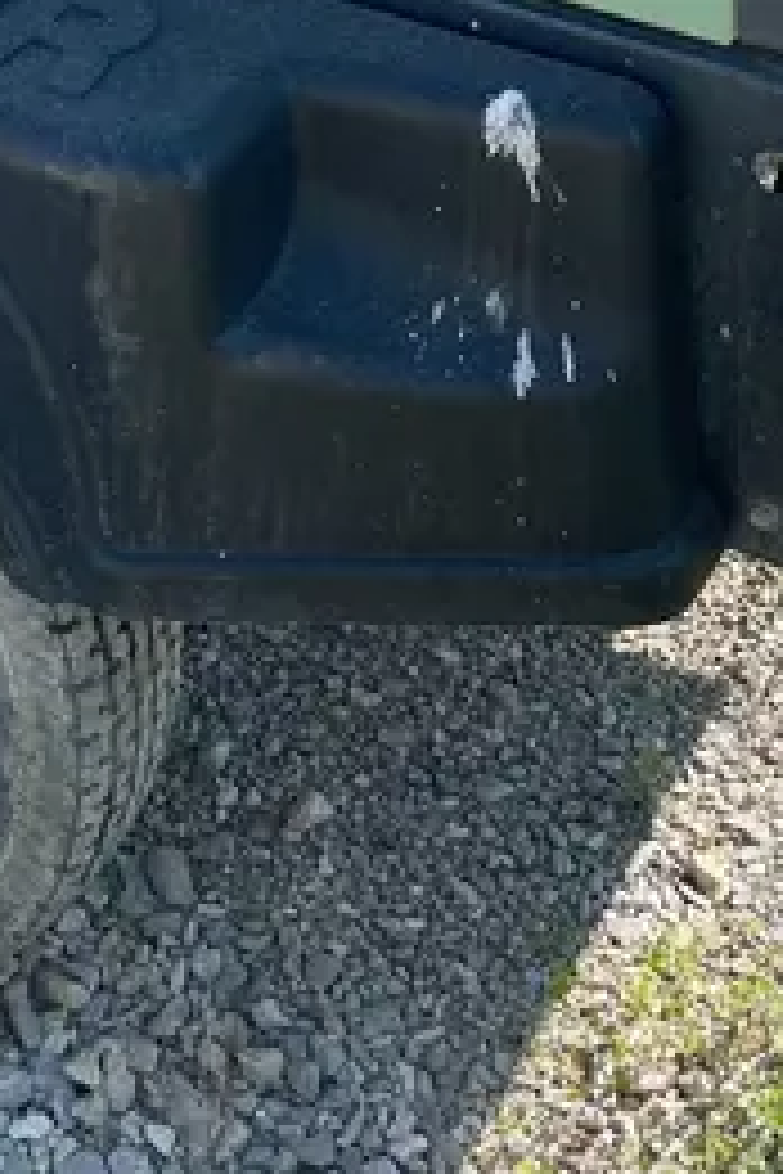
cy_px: -358
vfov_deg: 23.5
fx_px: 2479
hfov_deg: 17.9
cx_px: 292
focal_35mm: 76
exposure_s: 1/1092
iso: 32
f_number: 1.6
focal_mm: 4.2
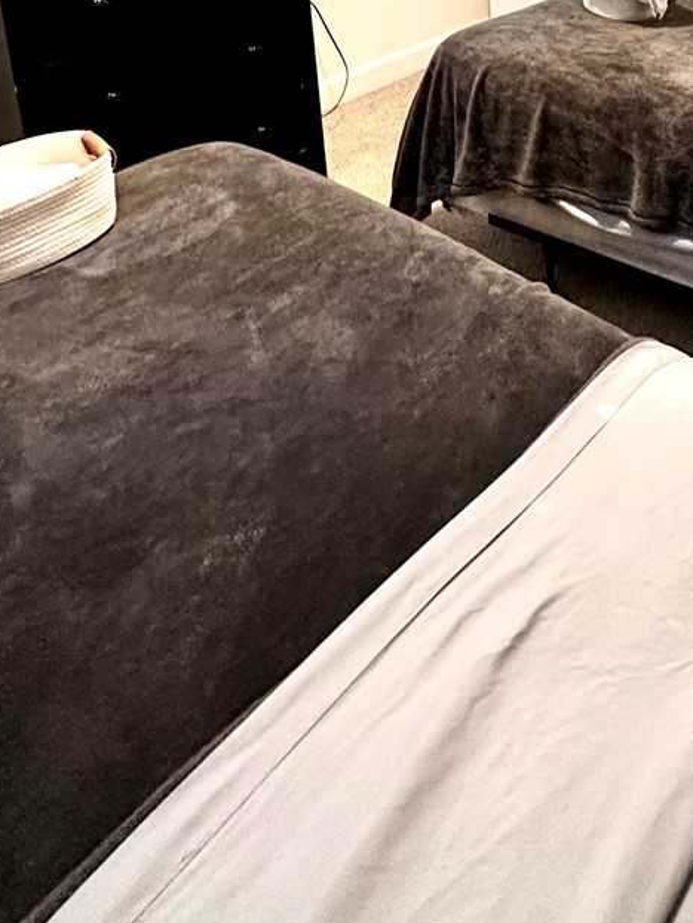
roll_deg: +0.3
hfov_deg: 37.0
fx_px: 960
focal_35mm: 36
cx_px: 631
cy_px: -76
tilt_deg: -12.8
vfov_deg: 41.6
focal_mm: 2.22
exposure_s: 1/60
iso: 500
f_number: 2.2
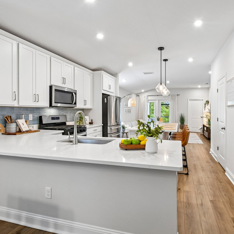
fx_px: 153
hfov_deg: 74.5
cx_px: 132
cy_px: 113
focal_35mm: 20
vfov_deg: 74.8
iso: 400
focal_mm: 10
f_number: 8
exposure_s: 1/20
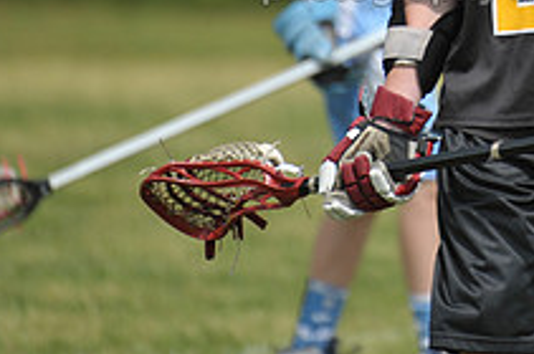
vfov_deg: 1.2
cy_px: -106
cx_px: 519
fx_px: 16292
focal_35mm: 1100
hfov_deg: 1.9
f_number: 4
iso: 640
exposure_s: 1/4000
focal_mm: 400
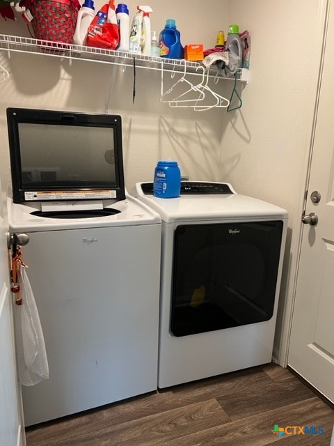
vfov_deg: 67.3
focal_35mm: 26
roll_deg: -1.1
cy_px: 223
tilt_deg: -12.4
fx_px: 334
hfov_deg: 53.1
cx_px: 167
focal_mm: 5.7
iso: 160
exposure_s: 1/60
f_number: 1.5
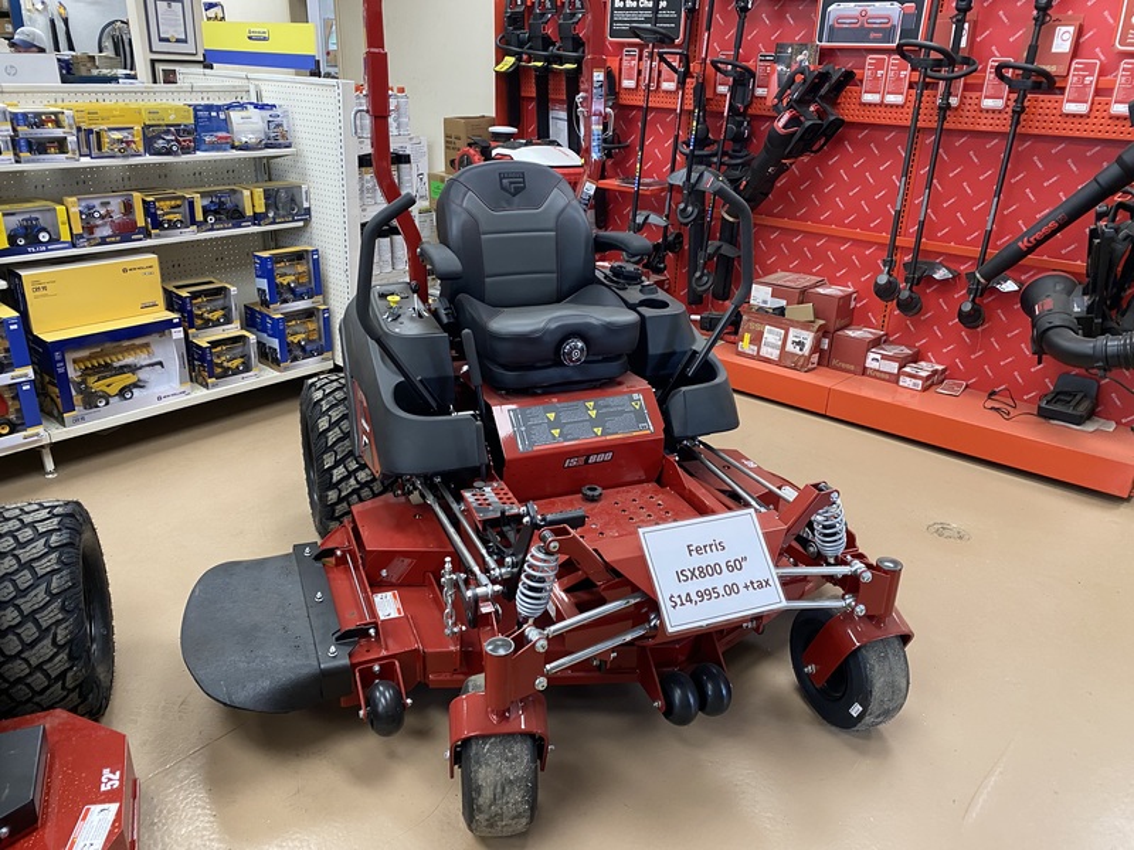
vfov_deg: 53.1
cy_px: 425
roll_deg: -0.9
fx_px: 852
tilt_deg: -23.3
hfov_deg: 67.3
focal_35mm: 26
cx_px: 567
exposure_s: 1/60
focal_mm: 4.25
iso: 160
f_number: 1.8
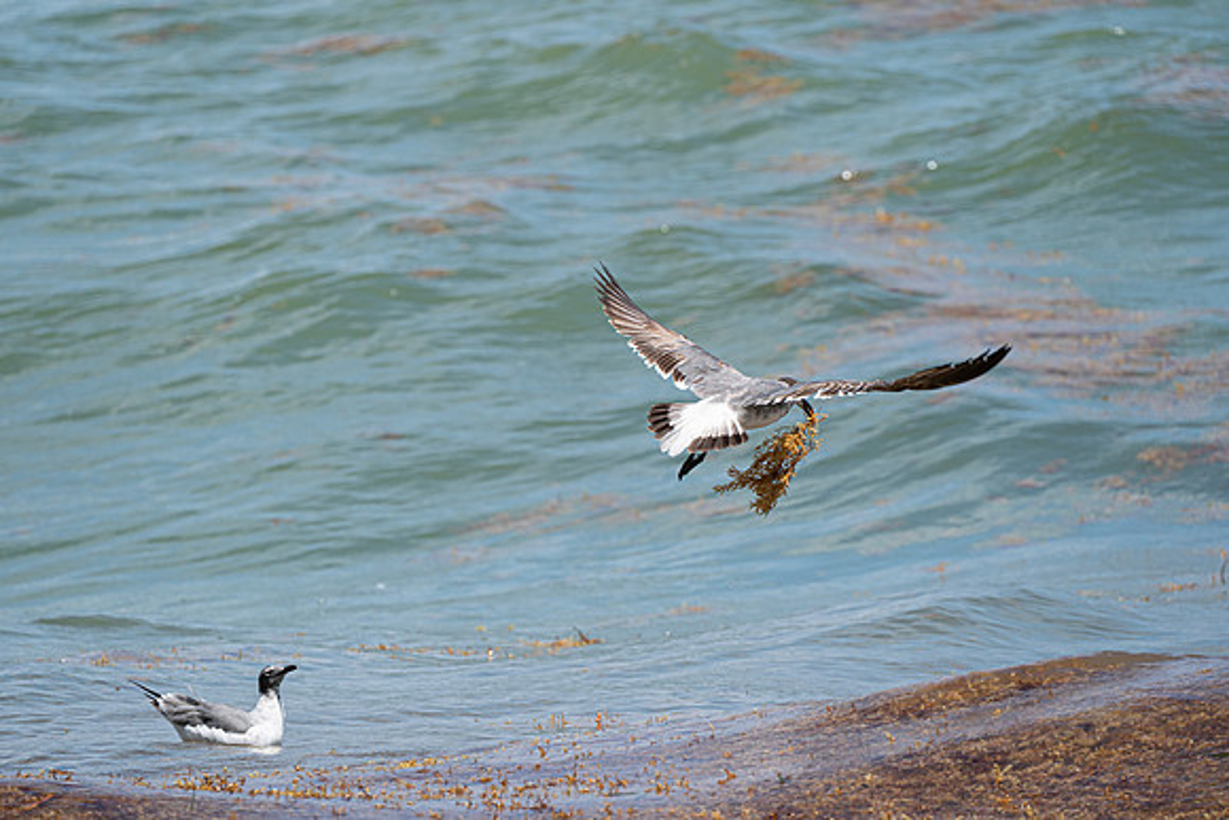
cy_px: 410
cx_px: 614
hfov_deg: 5.2
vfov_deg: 3.4
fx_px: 13658
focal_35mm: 400
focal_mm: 400
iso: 640
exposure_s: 1/1250
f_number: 10
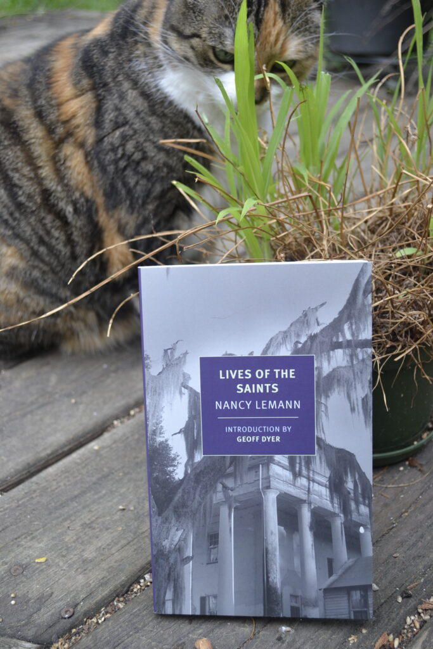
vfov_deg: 49.5
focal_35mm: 39
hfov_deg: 34.2
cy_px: 324
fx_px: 703
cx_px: 216
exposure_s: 1/125
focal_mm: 26
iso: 220
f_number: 4.2
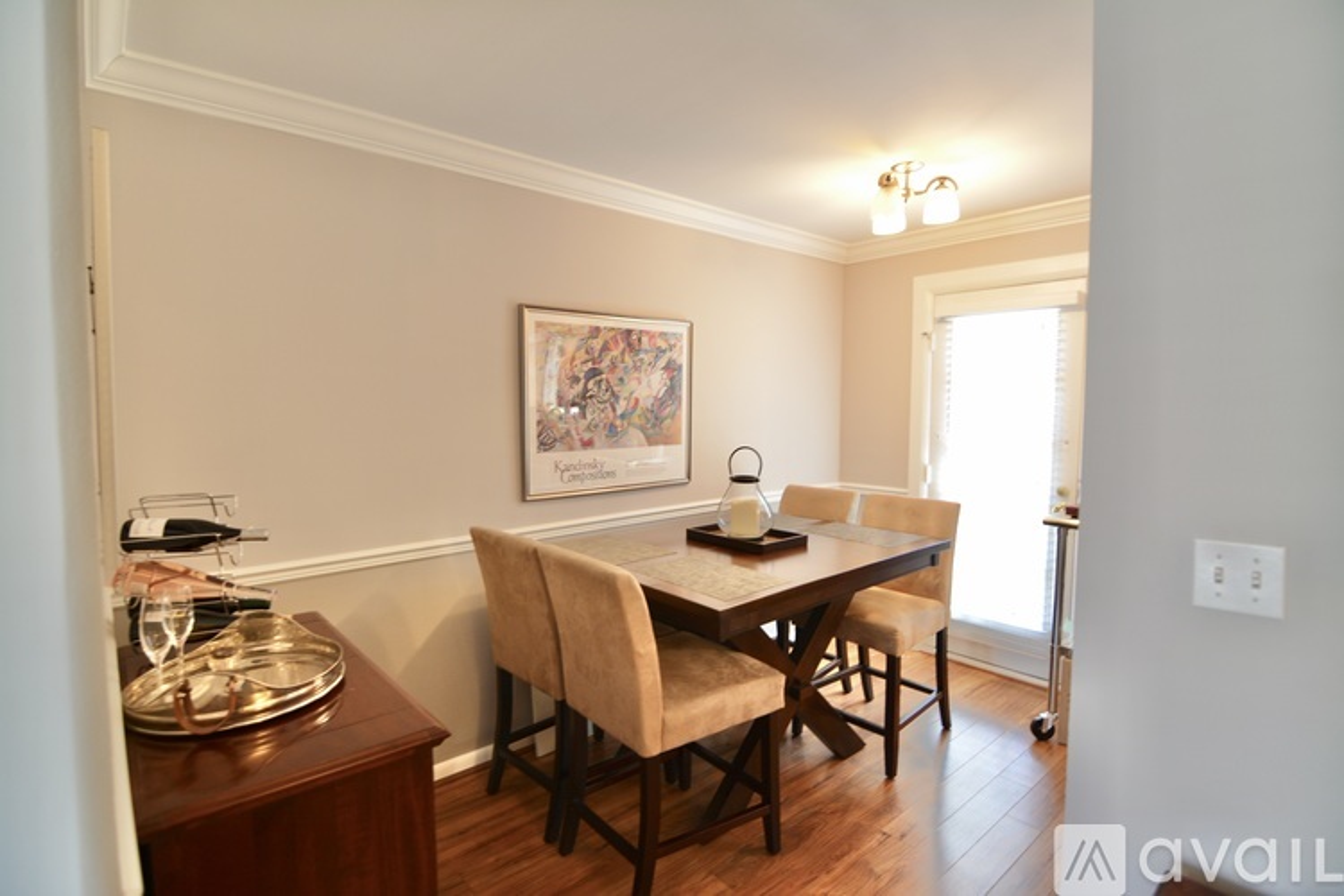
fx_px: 644
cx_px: 672
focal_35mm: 17
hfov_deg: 92.4
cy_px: 448
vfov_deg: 69.7
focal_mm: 11.5
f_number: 2.8
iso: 250
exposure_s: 1/15
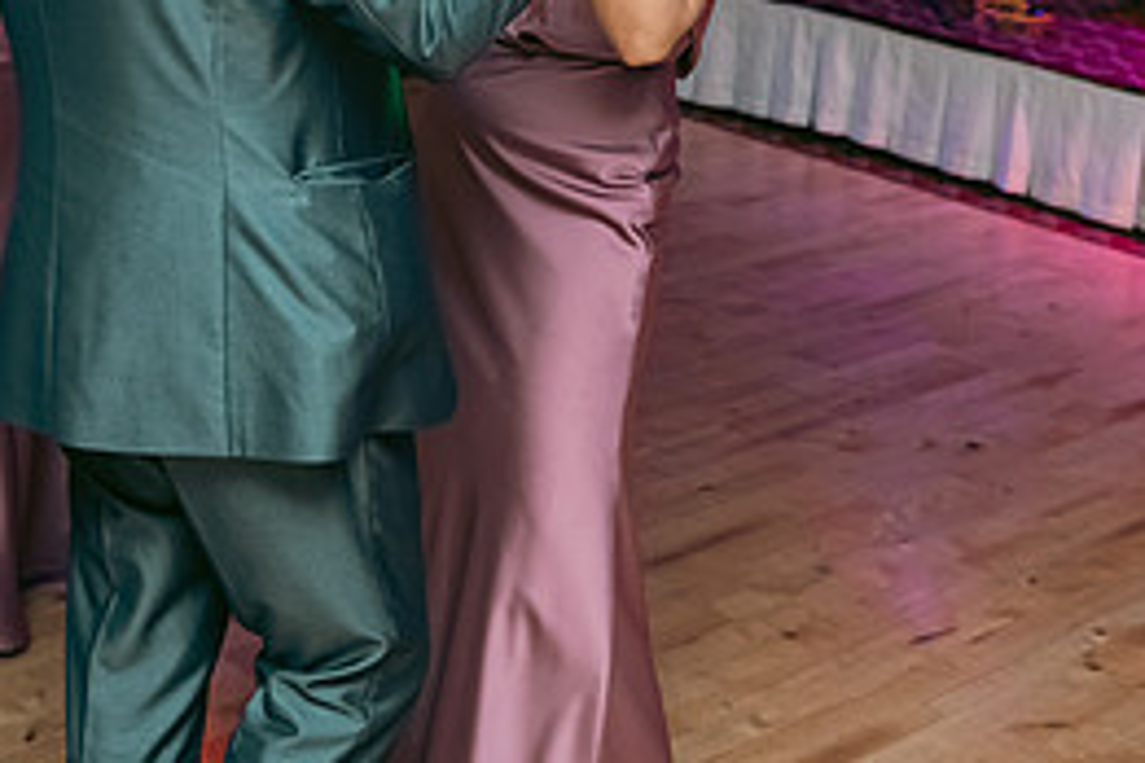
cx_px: 496
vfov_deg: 18.6
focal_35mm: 71
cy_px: -37
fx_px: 2258
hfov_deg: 28.4
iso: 800
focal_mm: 32
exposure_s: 1/160
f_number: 3.5
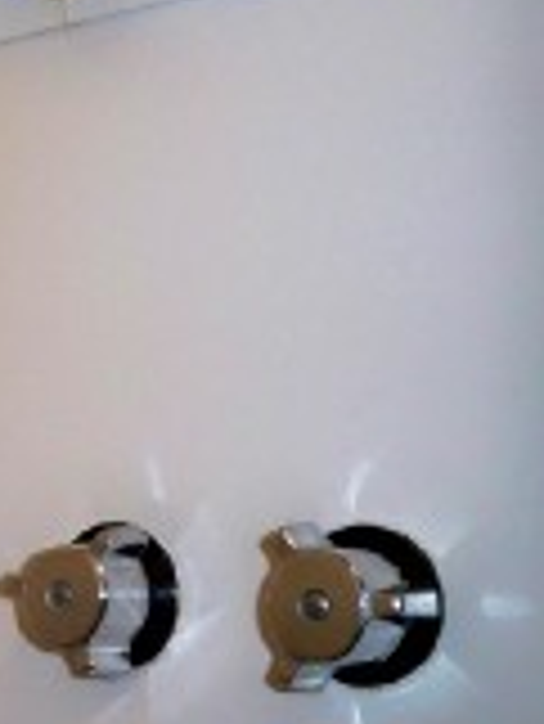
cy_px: 324
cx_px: -207
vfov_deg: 22.5
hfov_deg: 15.9
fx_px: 1821
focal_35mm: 87
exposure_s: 1/60
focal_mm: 6.3
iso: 200
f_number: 3.1
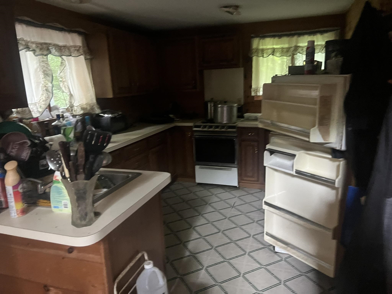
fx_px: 294
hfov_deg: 67.3
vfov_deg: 53.1
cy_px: 147
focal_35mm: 26
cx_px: 196
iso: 640
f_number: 1.5
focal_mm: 5.7
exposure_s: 1/37
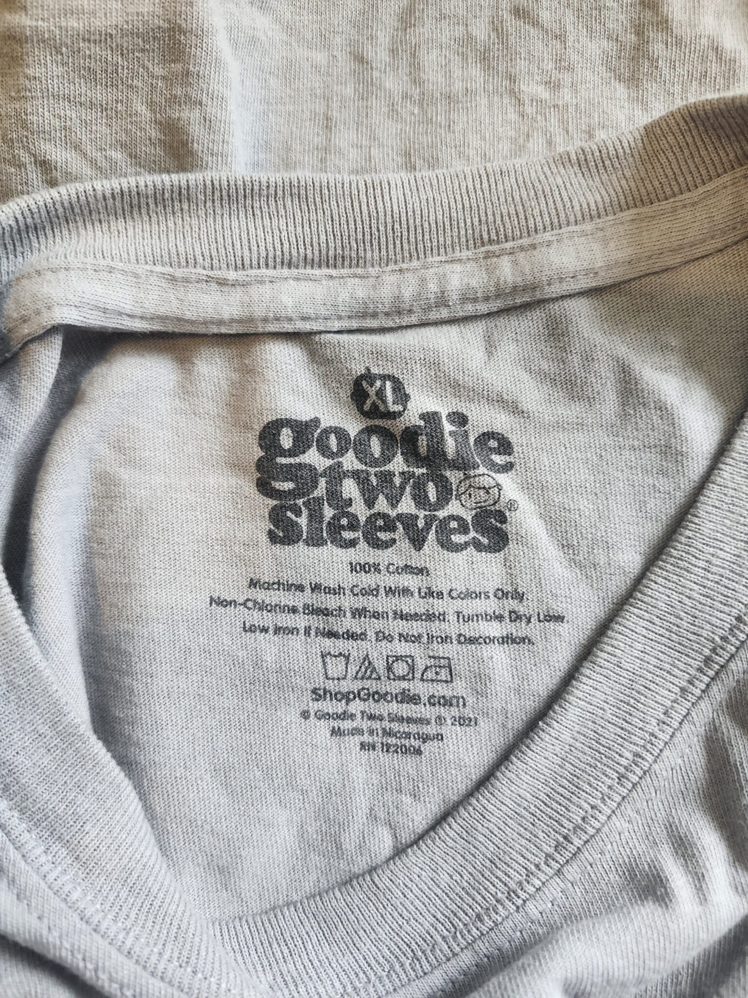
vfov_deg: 73.9
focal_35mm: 23
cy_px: 499
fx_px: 663
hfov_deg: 58.9
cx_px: 374
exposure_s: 1/120
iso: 200
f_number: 1.8
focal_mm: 5.54
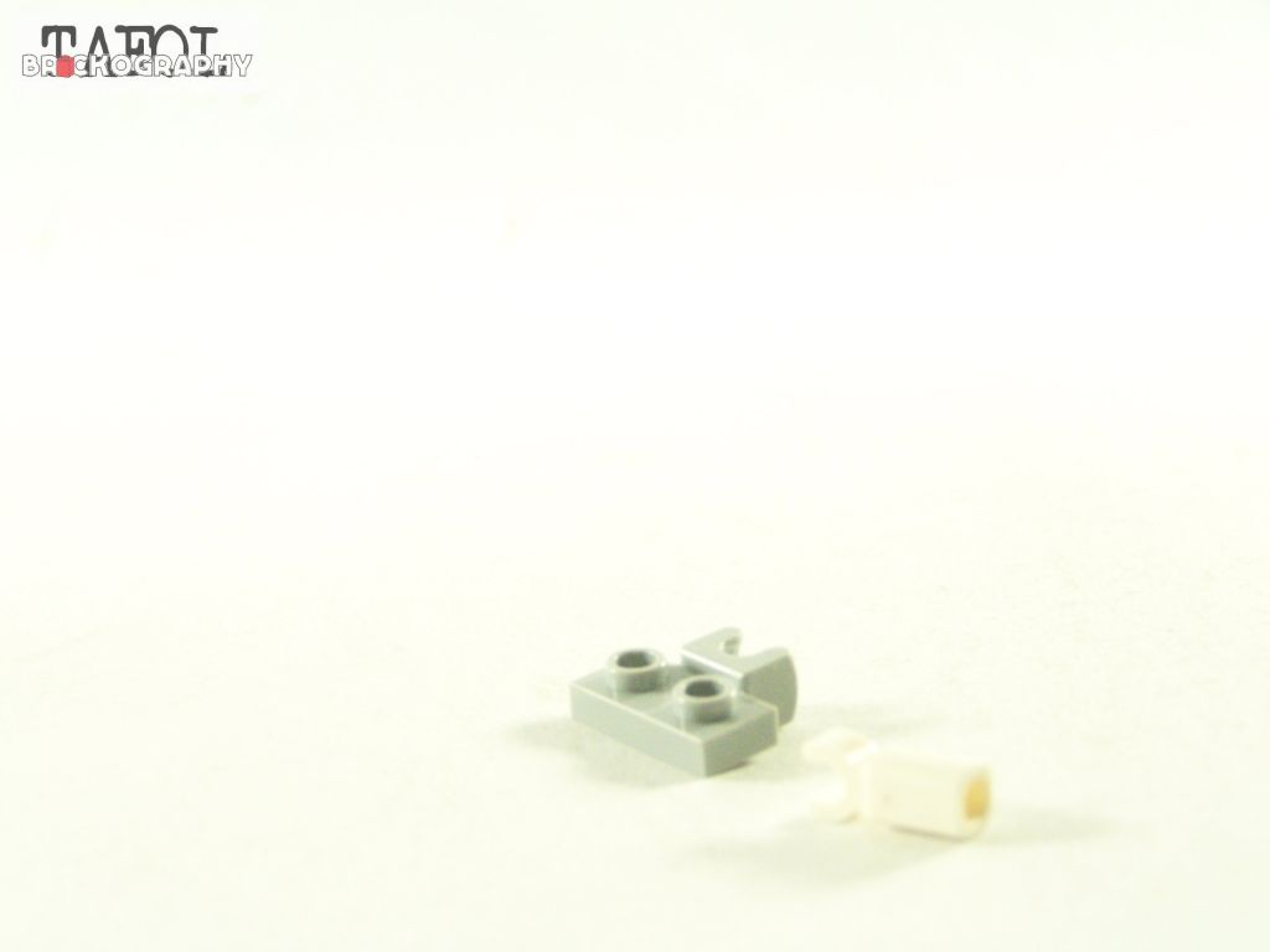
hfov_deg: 26.0
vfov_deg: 19.6
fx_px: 2752
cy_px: 476
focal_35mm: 75
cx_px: 635
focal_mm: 12.4
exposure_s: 1/60
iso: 400
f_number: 3.2
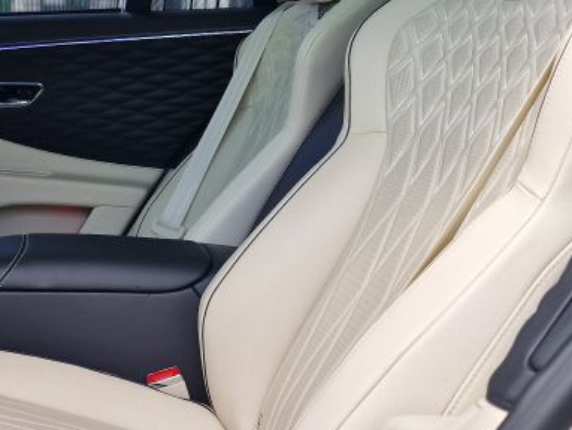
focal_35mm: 60
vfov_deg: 24.4
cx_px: 22
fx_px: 992
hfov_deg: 30.3
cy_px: 269
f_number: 1.8
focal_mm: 6.4
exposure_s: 1/180
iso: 50
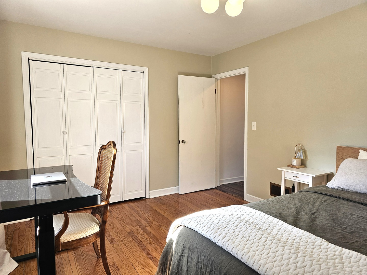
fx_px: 244
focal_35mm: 23
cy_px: 138
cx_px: 184
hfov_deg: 73.9
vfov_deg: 58.9
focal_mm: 6.3
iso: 80
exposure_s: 1/180
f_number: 1.7
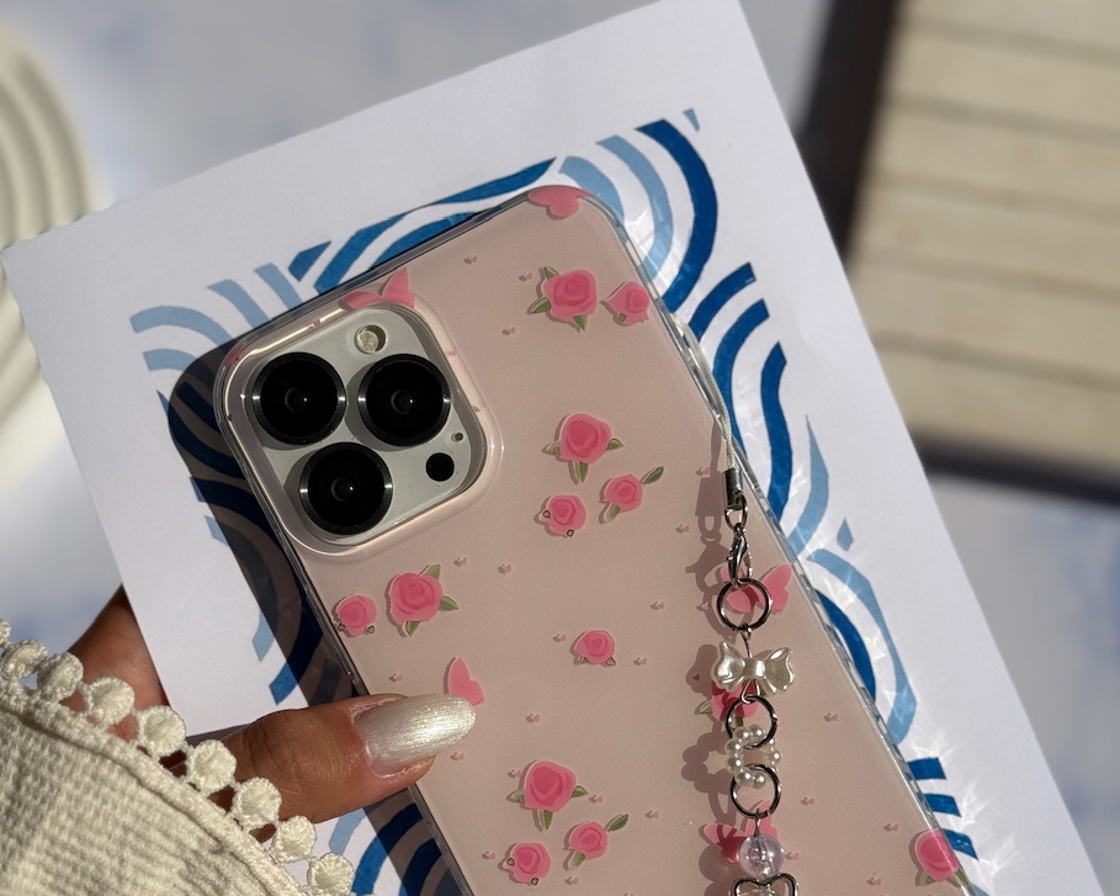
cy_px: 662
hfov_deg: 28.7
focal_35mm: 66
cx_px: 530
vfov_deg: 22.9
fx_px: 2188
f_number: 1.78
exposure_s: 1/11364
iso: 50
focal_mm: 6.76
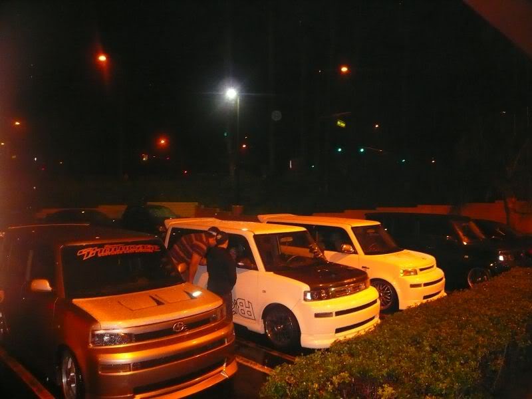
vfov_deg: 49.7
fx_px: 430
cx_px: 266
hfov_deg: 63.4
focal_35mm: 28
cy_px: 200
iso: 400
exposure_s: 1/30
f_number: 2.8
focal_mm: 4.6
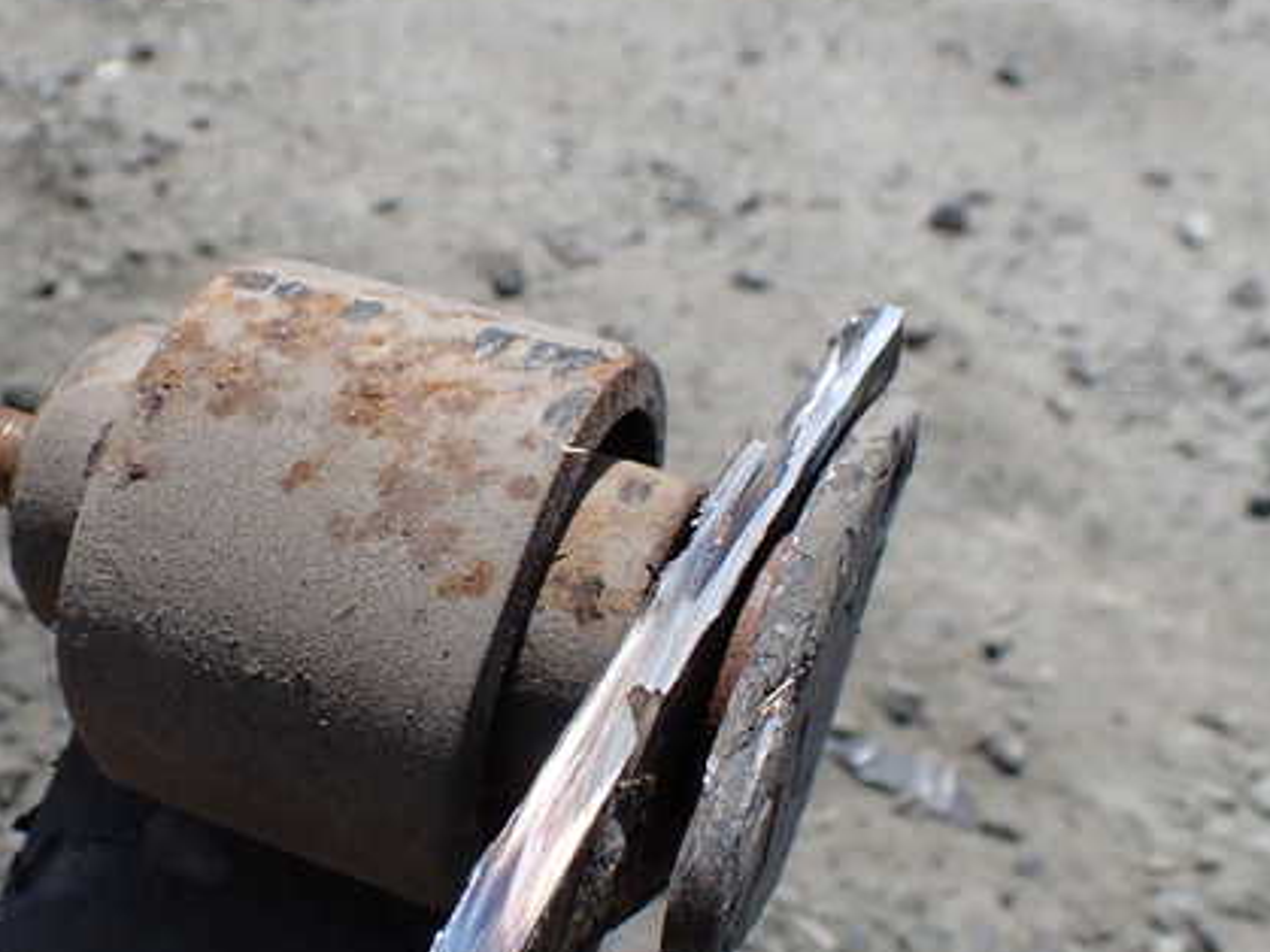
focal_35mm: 43
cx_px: 415
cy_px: 515
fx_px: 1577
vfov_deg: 33.6
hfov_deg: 43.2
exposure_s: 1/1000
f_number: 3.2
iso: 100
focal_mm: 5.4
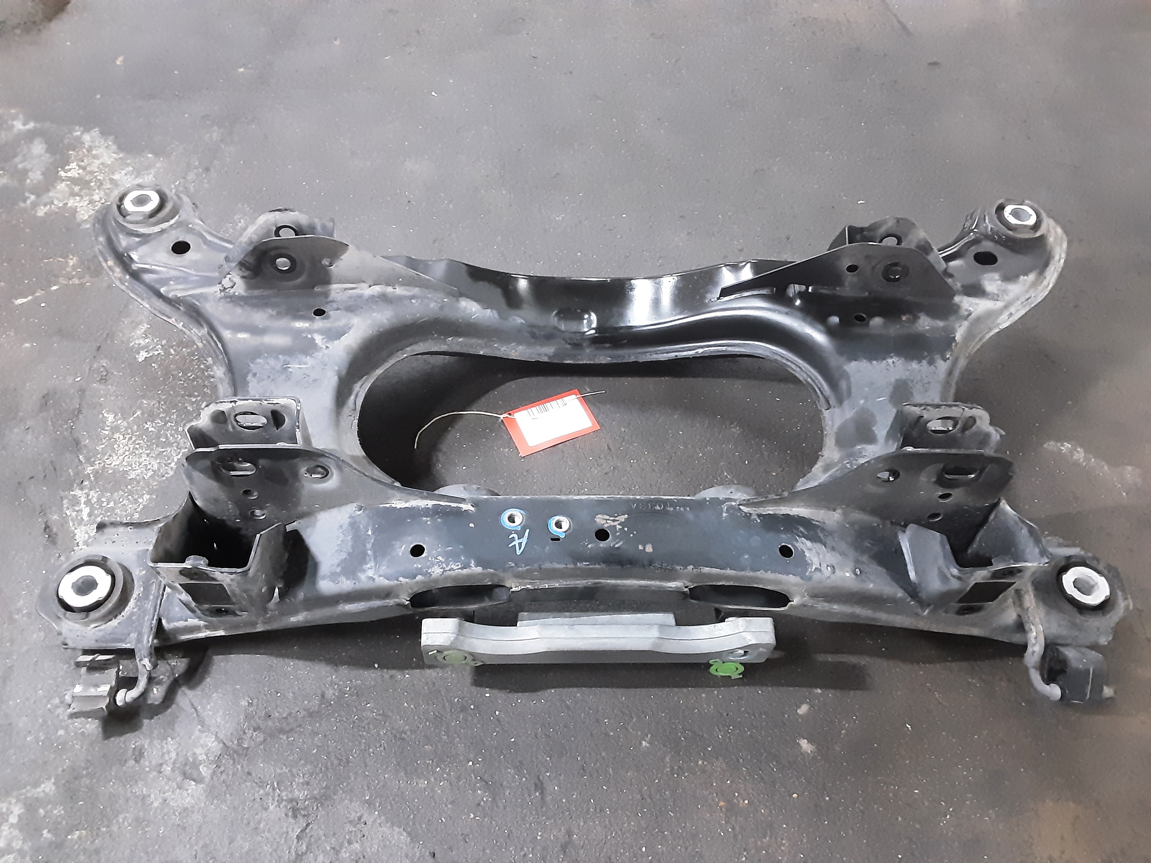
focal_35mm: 27
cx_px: 576
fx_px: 898
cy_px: 432
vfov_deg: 51.4
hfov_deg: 65.3
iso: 500
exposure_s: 1/20
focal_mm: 2.91
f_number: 1.9
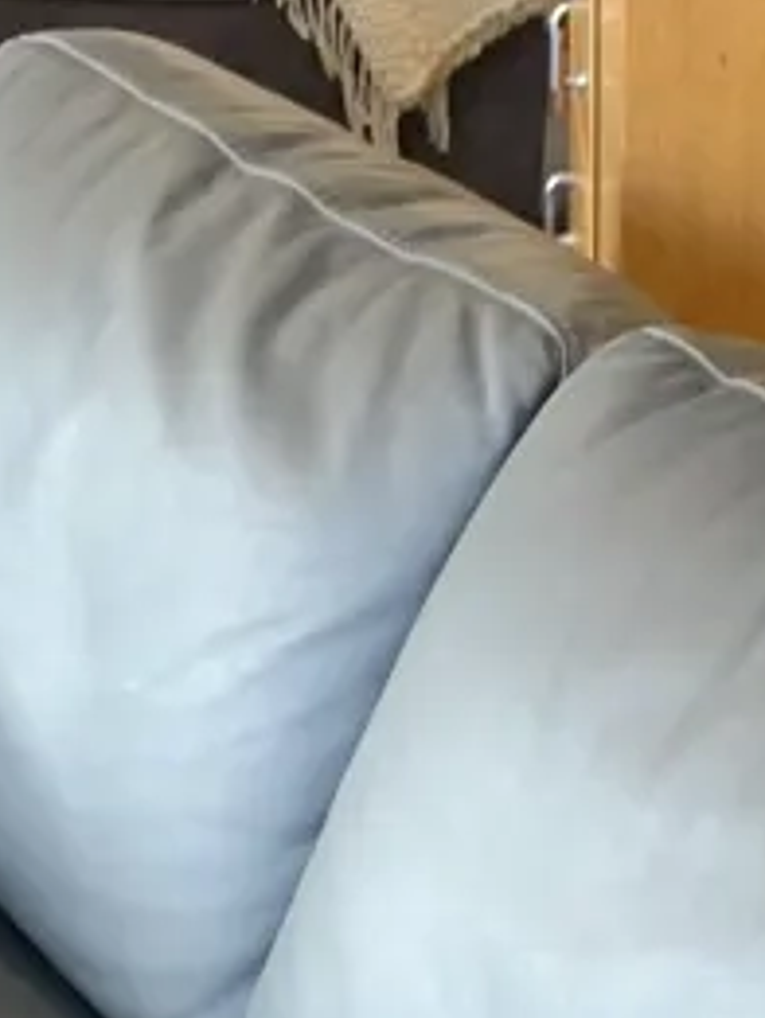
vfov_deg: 16.8
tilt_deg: -38.4
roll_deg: -0.5
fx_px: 3003
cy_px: 1677
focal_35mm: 102
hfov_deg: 14.5
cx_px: 589
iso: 125
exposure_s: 1/50
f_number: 1.8
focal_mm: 4.25
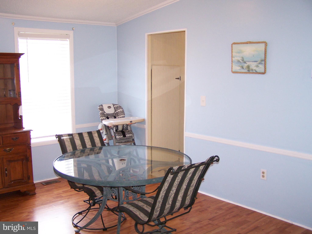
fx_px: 343
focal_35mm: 38
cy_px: 117
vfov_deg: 37.7
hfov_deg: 49.0
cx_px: 156
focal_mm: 6.3
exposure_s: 1/60
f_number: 2.8
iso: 140
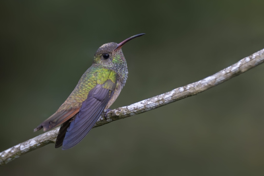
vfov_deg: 1.5
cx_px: 132
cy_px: 88
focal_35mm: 900
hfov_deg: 2.3
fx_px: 6598
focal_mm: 600
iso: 4000
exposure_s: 1/320
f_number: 4
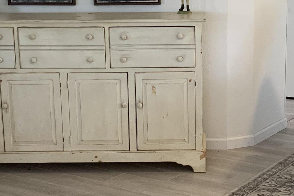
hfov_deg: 23.5
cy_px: 103
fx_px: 702
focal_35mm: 86
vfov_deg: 15.9
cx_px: 194
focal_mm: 3
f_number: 1.8
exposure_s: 1/60
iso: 80
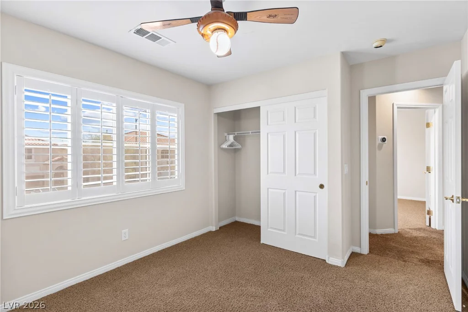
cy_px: 156
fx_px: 221
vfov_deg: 70.5
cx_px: 234
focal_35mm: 17
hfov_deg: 93.3
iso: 400
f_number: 8
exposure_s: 1/200
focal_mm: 17
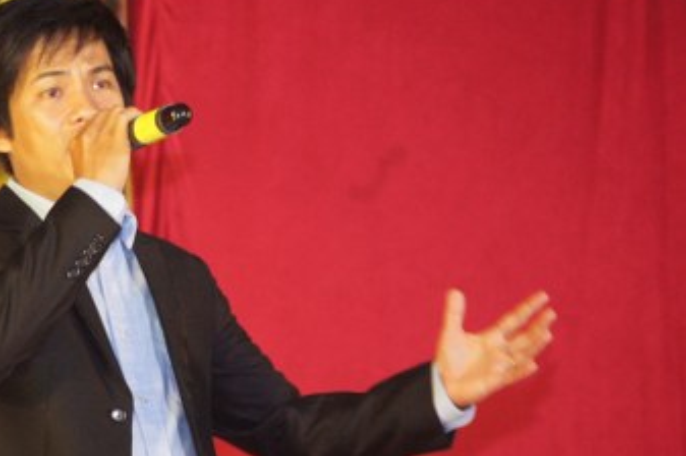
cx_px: 128
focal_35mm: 331
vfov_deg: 4.1
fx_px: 6298
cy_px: 246
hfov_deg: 6.2
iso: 1600
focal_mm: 135
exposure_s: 1/60
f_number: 4.5
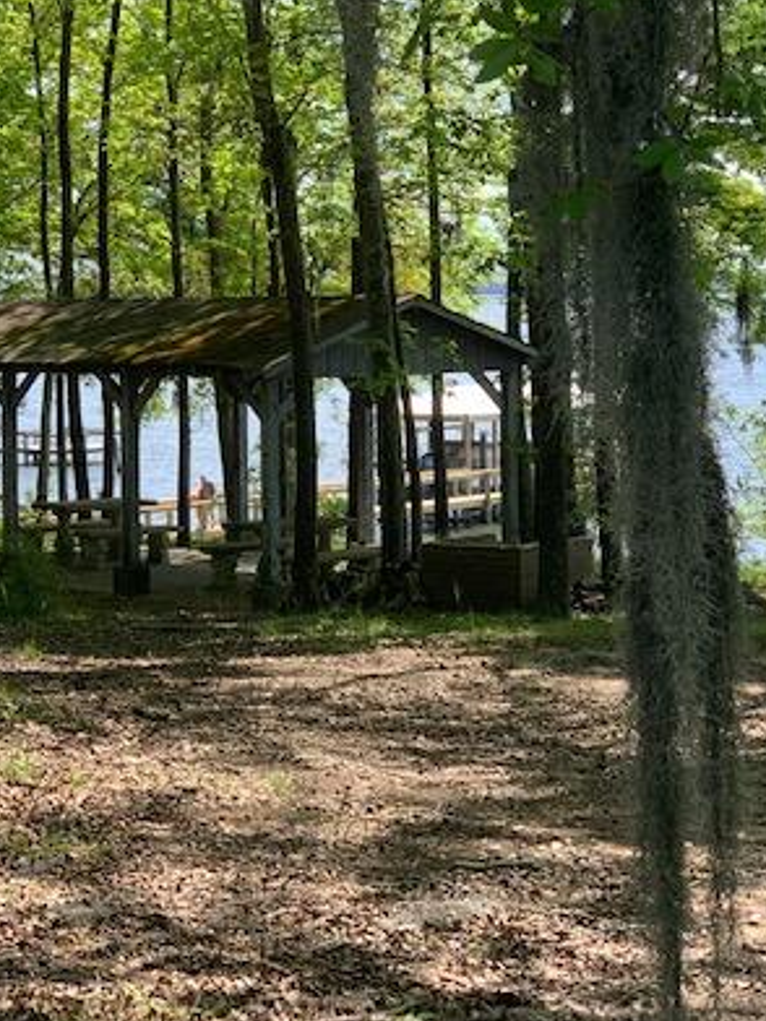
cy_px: 469
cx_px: 320
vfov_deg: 23.0
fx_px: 2508
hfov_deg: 17.4
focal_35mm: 85
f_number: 2.4
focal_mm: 6
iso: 16
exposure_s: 1/316
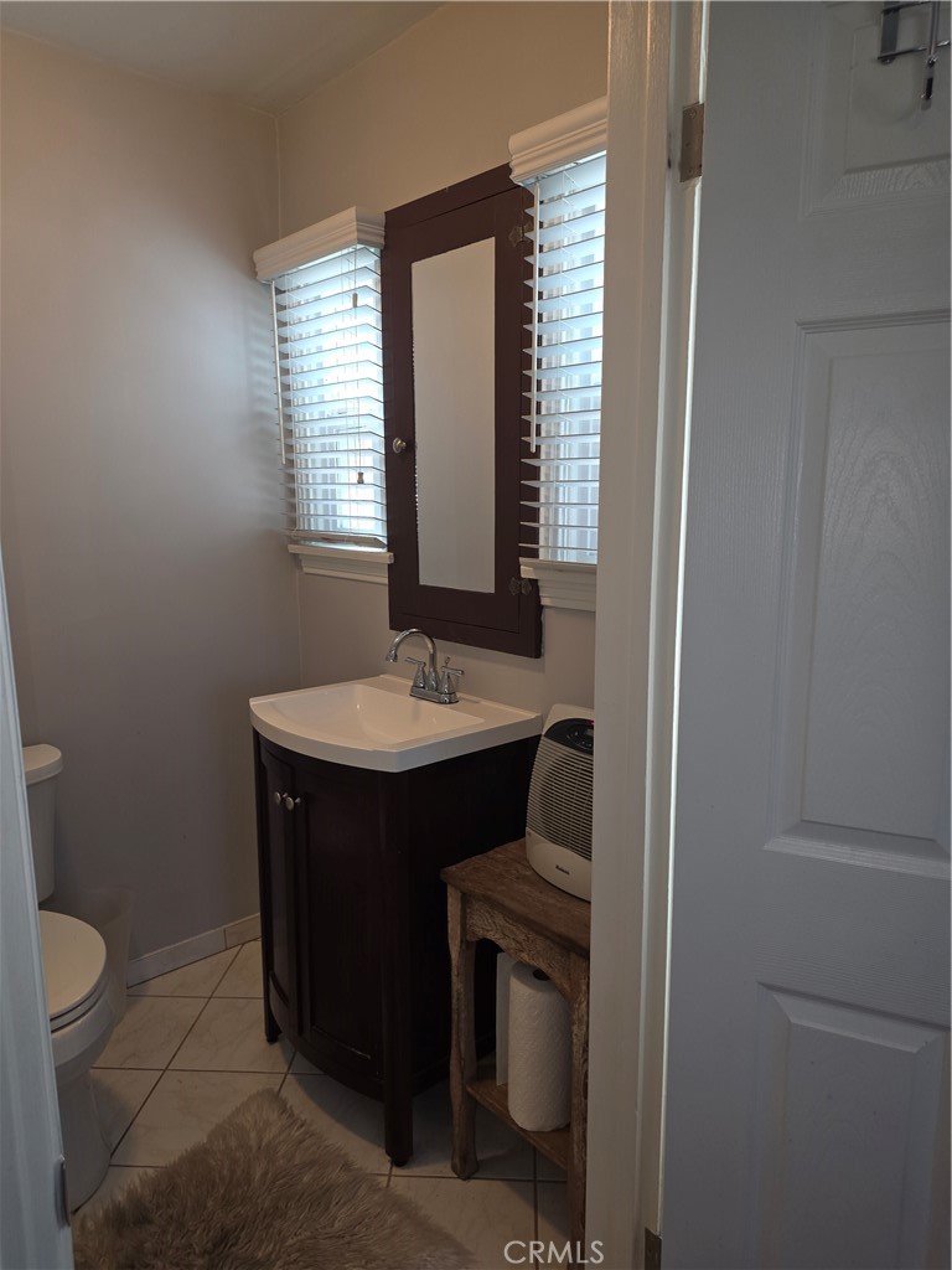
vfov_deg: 73.9
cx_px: 476
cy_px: 635
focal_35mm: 23
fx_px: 843
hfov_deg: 58.9
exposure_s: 1/60
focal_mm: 6.25
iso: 32
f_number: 1.7
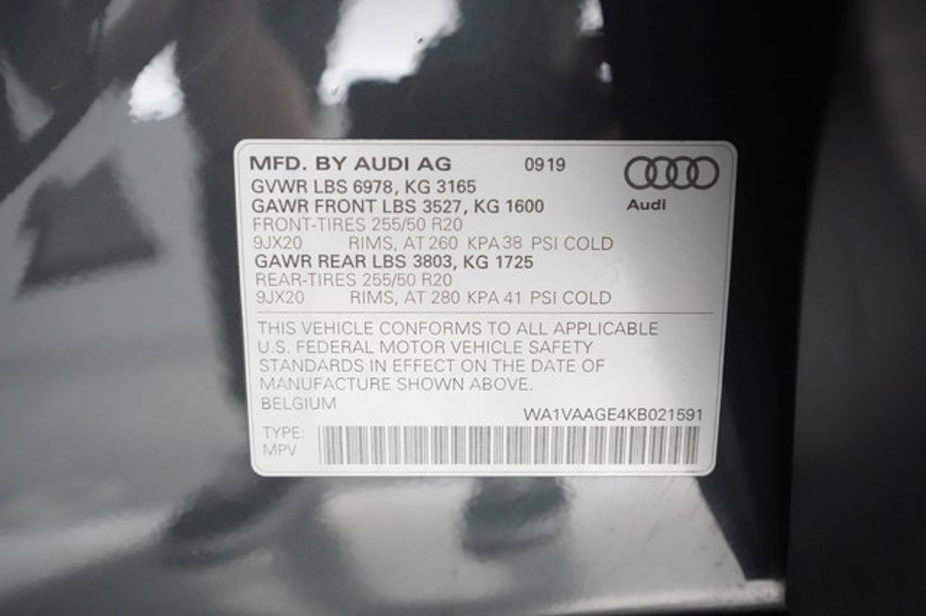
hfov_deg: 65.5
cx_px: 463
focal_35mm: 28
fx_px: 720
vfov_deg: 46.4
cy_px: 308
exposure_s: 1/100
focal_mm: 28
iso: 16000
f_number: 4.5
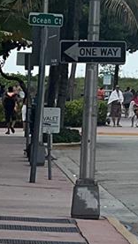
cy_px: -111
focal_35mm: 364
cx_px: 379
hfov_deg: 3.3
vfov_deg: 5.9
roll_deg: -1.7
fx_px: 2366
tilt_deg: +6.2
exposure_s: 1/853
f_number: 2.8
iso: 32
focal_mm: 9
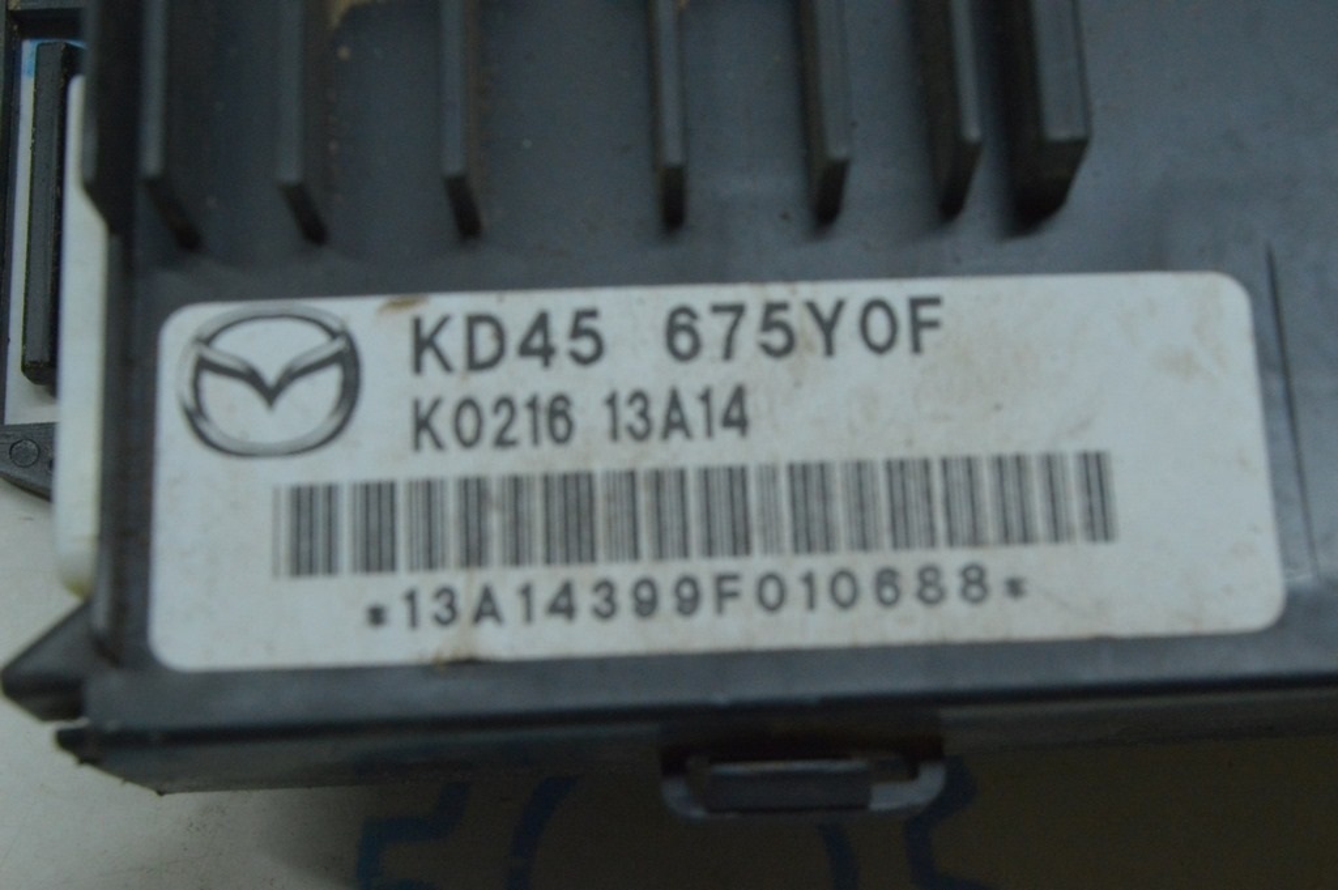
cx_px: 669
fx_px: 2117
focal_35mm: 57
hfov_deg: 35.1
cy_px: 445
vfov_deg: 23.7
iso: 2500
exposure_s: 1/60
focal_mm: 38
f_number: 16
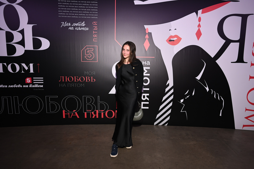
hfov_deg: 73.7
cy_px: 84
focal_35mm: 24
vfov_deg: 53.1
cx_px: 127
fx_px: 169
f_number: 5
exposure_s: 1/160
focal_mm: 24
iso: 500
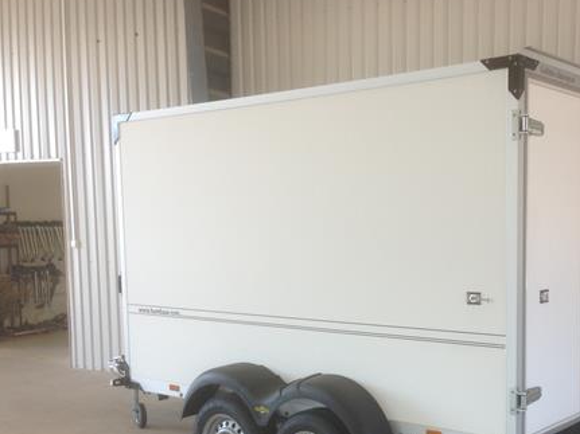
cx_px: 398
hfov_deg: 38.4
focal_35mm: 49
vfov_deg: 29.4
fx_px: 821
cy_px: 304
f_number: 2.4
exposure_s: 1/60
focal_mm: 4.13
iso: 50
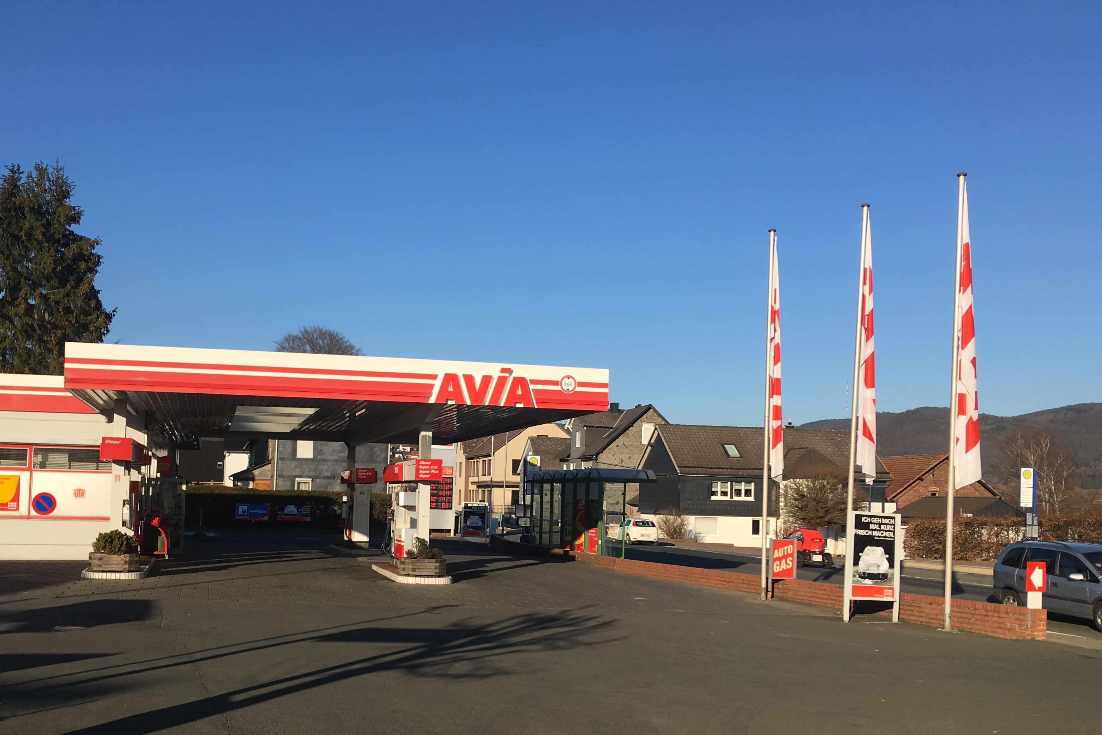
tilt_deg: +2.7
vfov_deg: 34.9
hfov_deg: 50.4
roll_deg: -1.1
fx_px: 1163
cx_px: 454
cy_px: 449
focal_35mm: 38
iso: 25
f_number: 2.2
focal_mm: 4.15
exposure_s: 1/1637
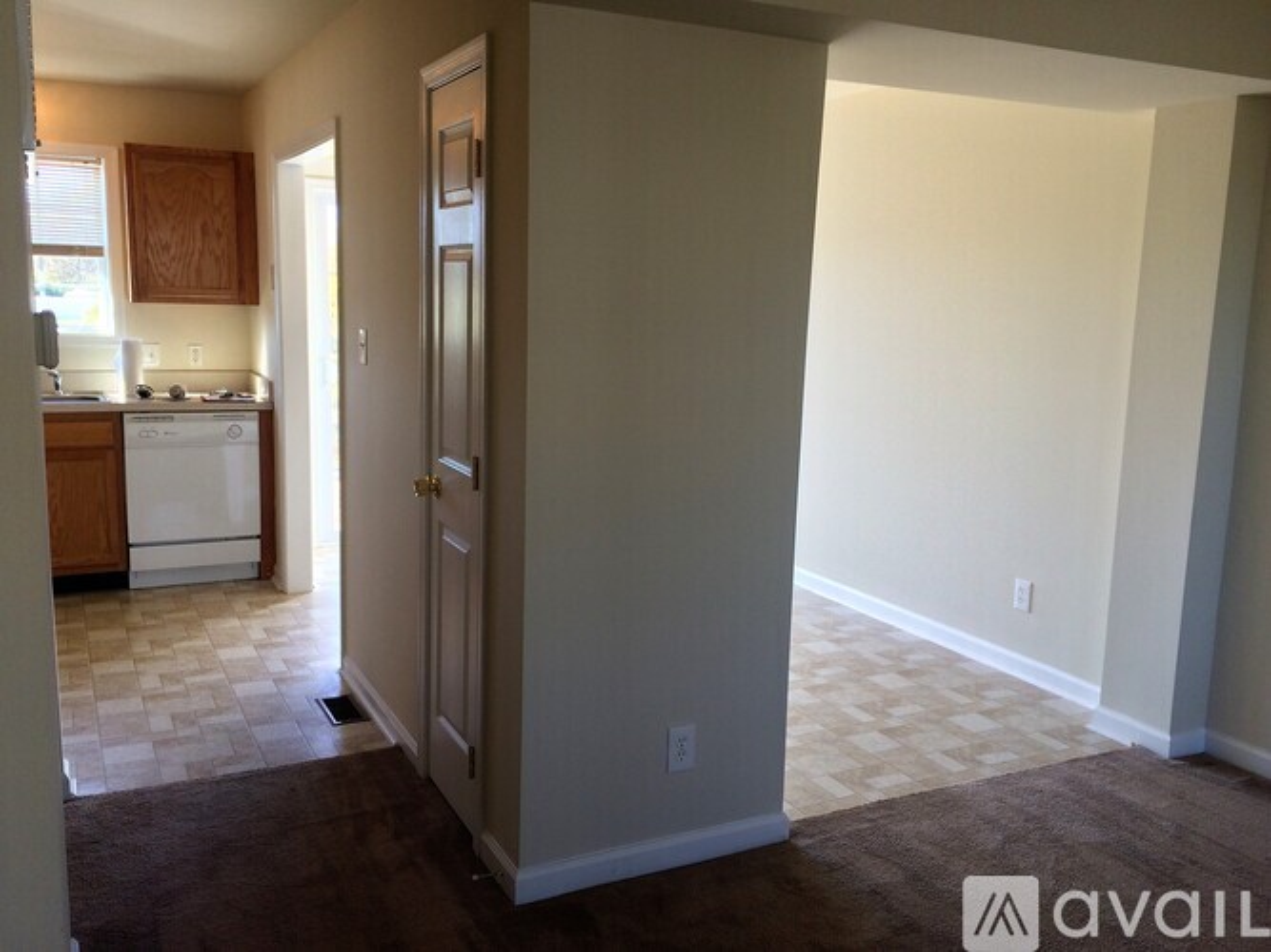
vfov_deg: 48.2
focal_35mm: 29
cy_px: 476
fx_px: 1065
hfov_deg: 61.7
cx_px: 636
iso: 32
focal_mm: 4.15
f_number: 2.2
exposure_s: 1/60
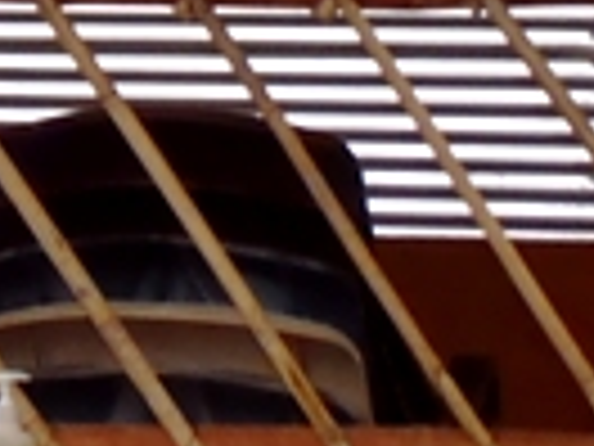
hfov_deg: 8.3
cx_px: -918
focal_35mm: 217
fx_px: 3724
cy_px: -937
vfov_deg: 6.2
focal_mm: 5
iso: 80
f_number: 3.9
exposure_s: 1/30
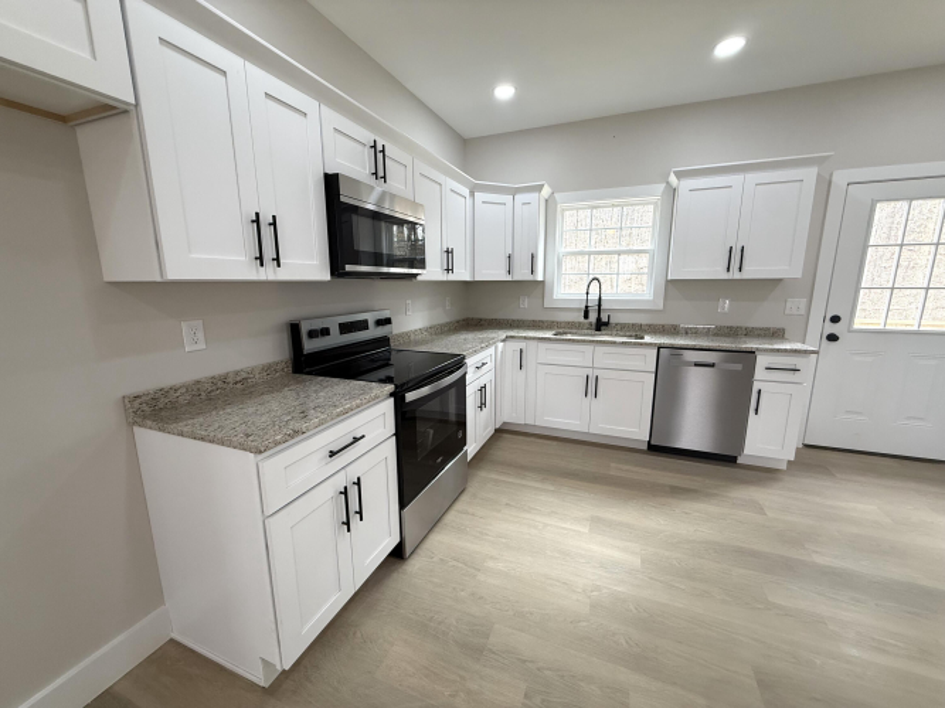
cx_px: 472
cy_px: 354
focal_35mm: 14
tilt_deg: -10.2
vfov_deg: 85.7
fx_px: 382
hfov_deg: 102.1
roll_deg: +0.9
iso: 160
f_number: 2.2
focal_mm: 2.22
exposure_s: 1/120
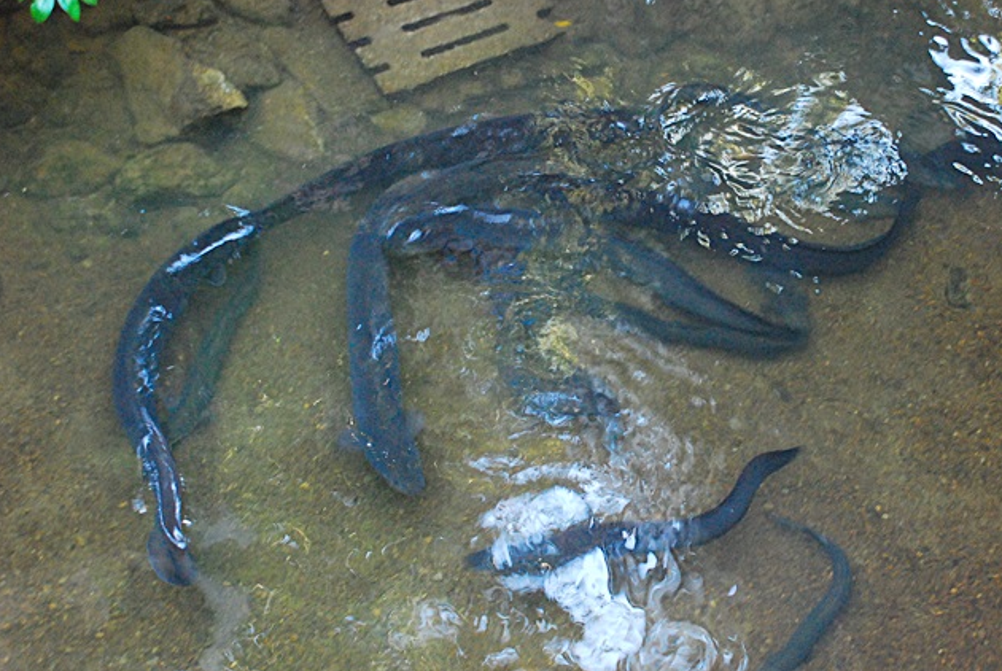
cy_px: 398
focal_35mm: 67
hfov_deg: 30.1
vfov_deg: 20.5
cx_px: 630
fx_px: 1857
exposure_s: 1/15
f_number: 5.6
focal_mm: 35
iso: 1600
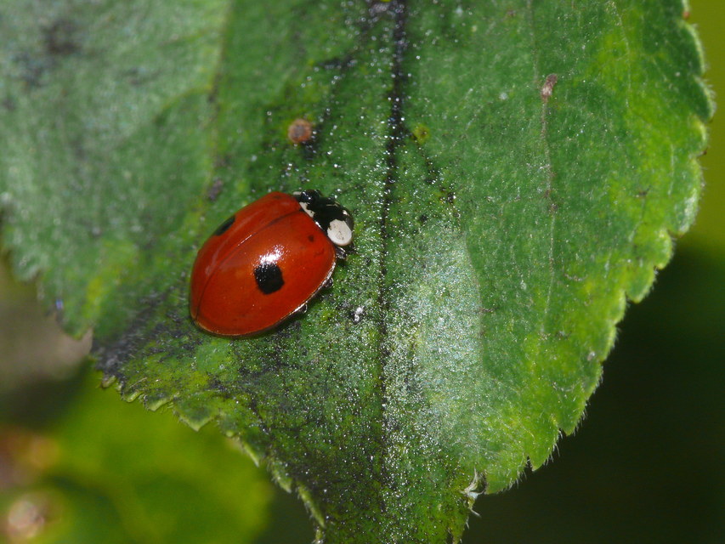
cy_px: 272
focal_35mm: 420
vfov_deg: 3.5
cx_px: 362
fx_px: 8798
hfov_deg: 4.7
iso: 200
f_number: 11
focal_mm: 88.8
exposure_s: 1/125
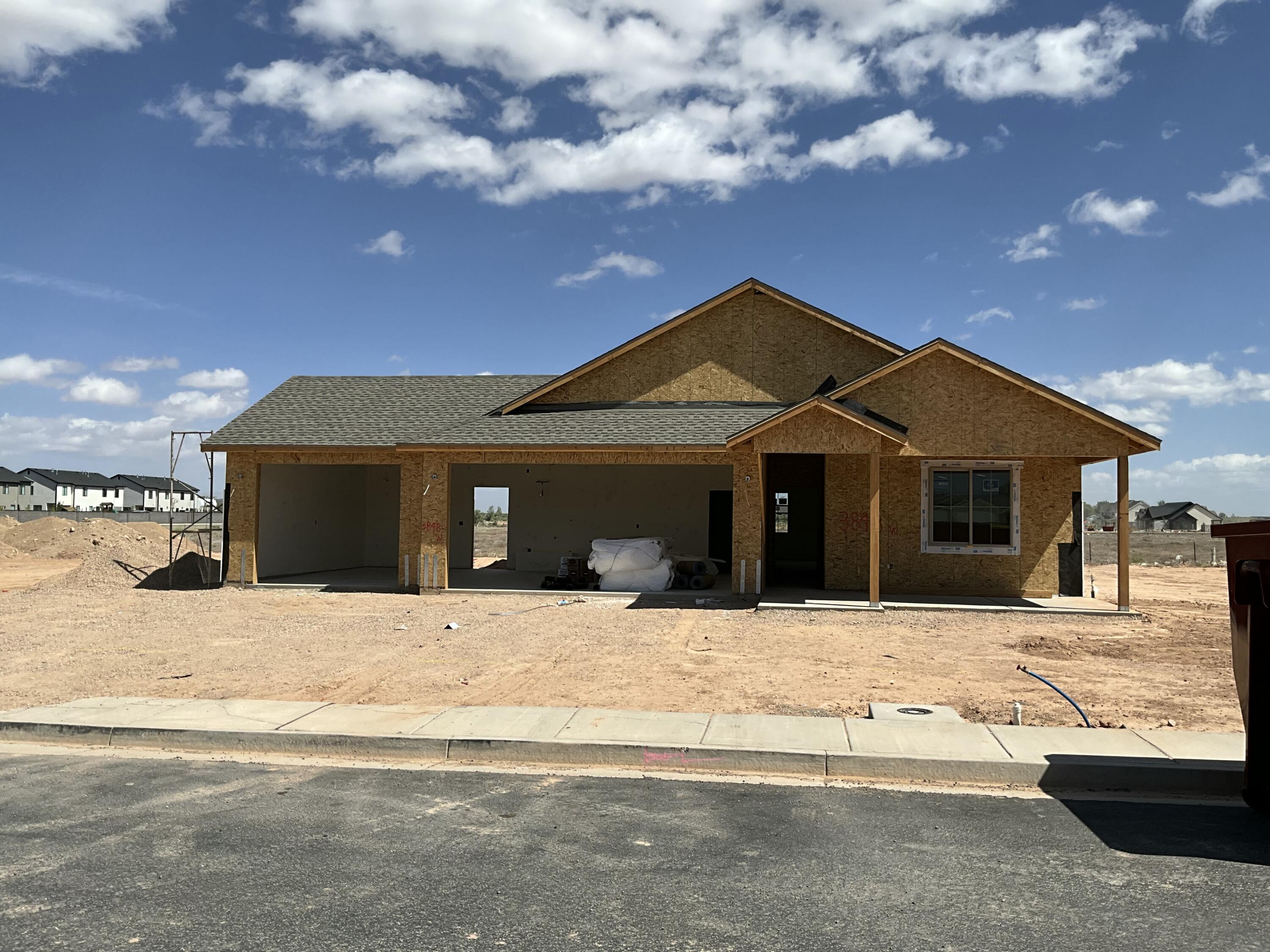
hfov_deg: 61.7
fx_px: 1064
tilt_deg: +2.5
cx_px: 635
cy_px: 476
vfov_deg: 48.2
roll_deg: -1.2
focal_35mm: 29
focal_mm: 3
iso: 25
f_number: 1.8
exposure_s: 1/3322
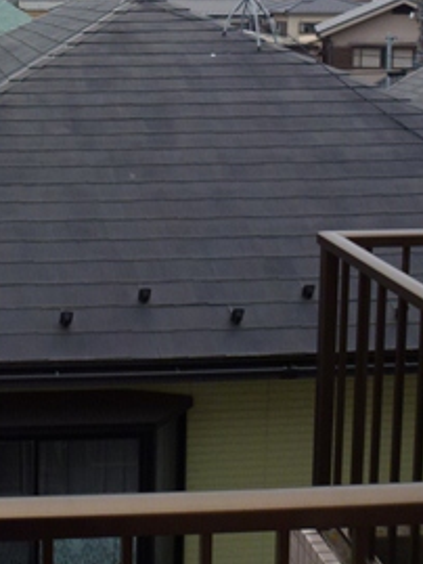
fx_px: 928
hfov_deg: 24.2
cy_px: 82
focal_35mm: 57
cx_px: -27
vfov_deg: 32.5
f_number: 3.3
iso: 100
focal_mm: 4.3
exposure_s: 1/250
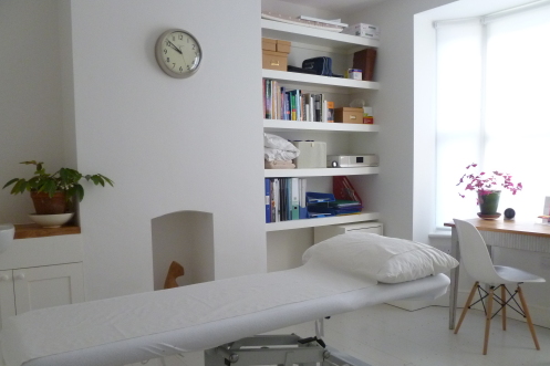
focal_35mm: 30
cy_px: 211
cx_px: 277
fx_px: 458
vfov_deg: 43.4
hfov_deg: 61.9
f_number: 3.3
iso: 400
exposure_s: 1/50
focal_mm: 5
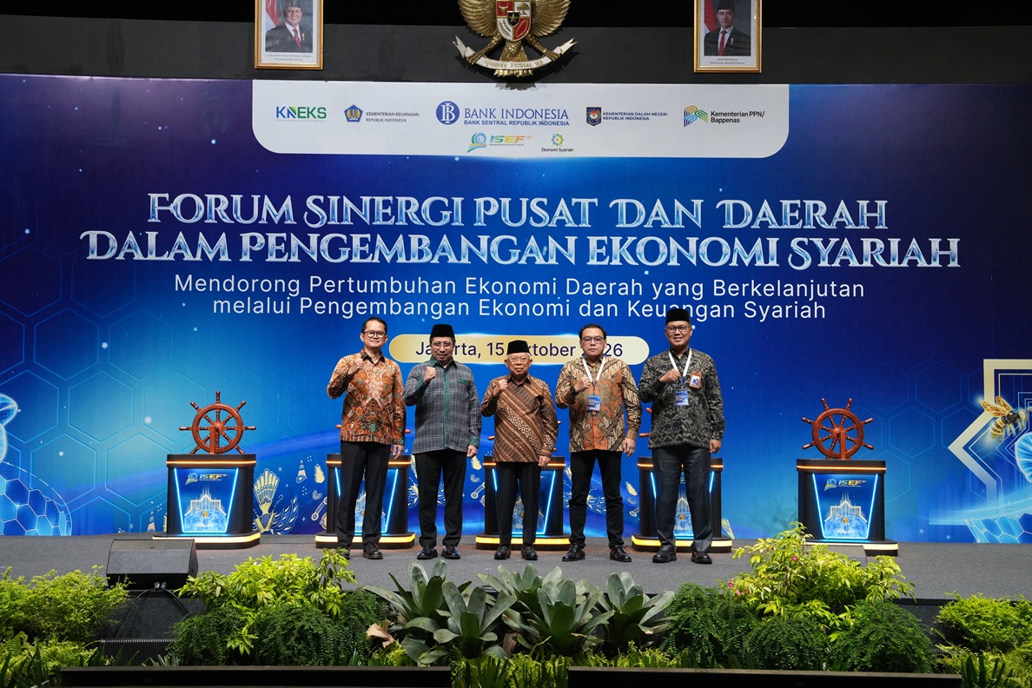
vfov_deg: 28.1
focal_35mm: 48
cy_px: 344
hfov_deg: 41.1
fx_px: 1376
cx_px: 516
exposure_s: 1/160
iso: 2500
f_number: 7.1
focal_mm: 48
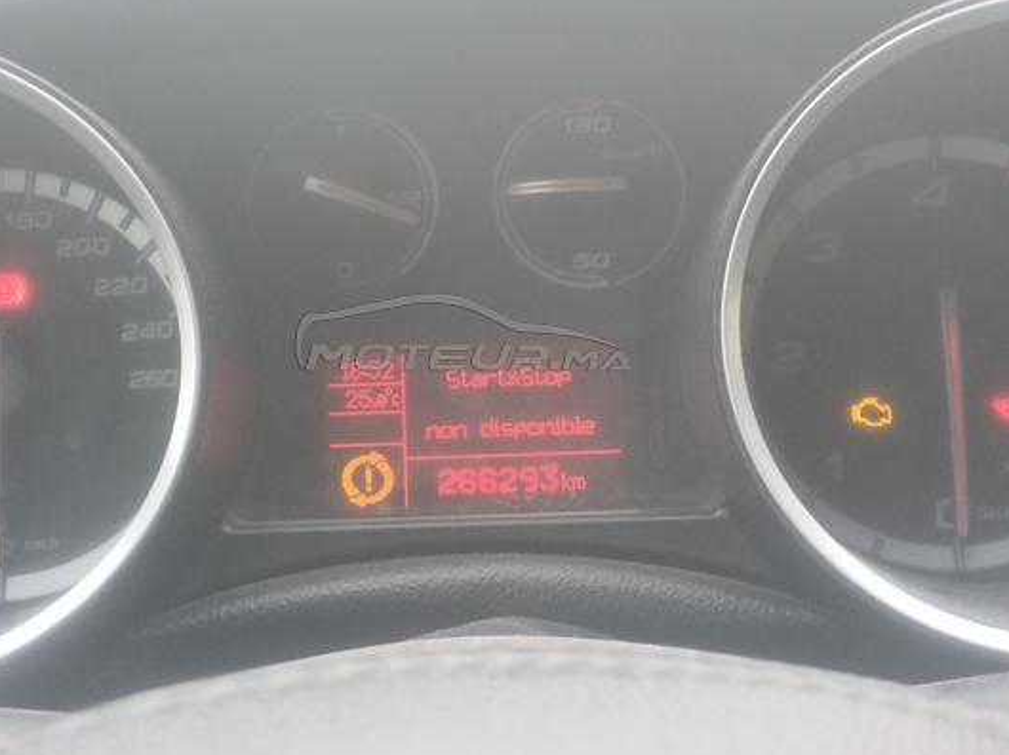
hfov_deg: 30.3
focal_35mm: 64
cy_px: 332
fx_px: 1865
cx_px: 463
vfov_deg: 22.9
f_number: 2.4
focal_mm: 5.54
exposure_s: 1/50
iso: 160
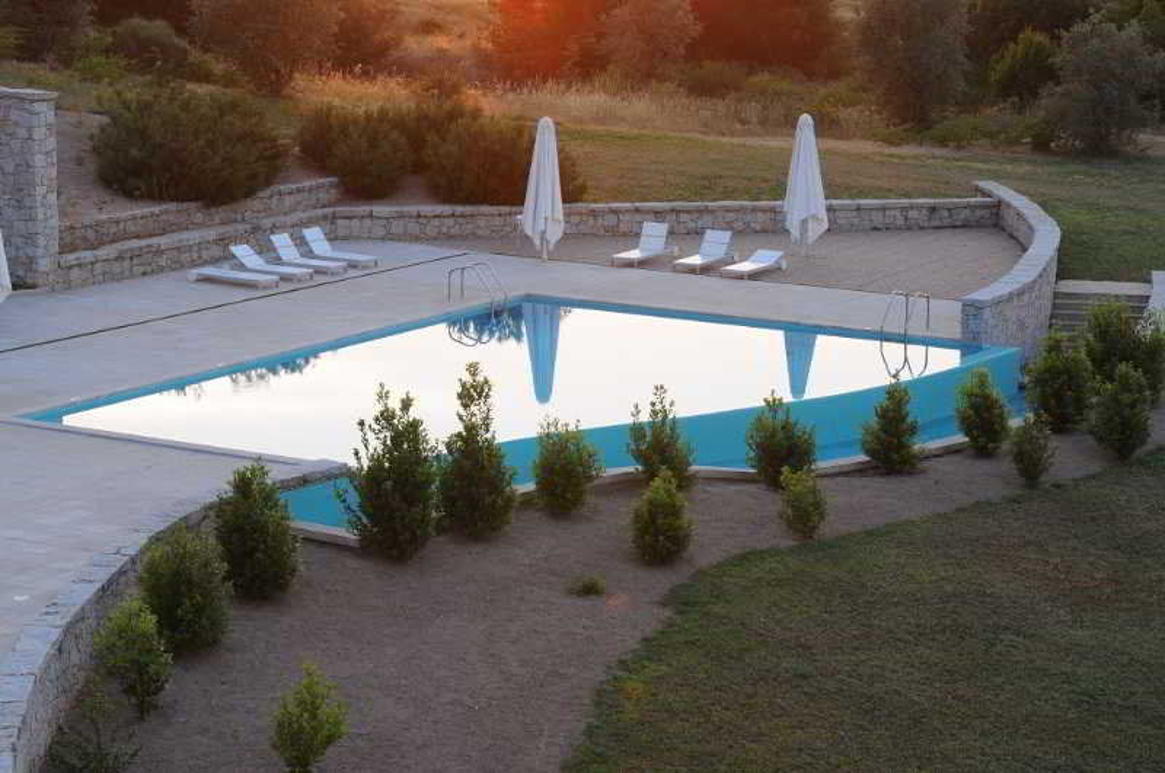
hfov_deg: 22.7
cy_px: 386
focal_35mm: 90
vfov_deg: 15.1
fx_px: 2908
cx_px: 582
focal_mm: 60
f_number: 11
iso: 640
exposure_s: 1/50
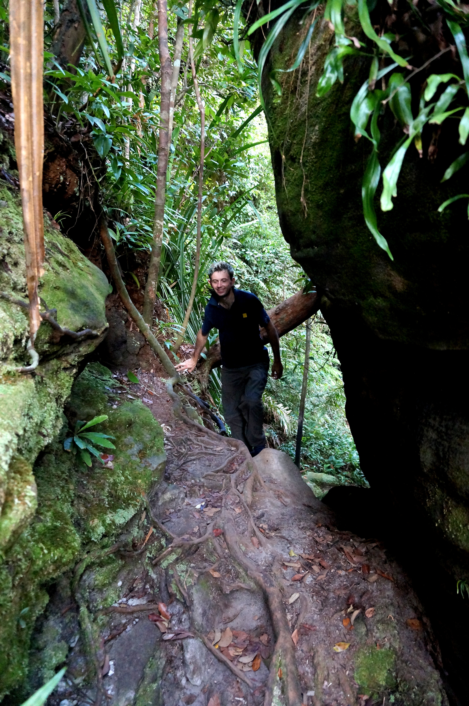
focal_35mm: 24
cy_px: 353
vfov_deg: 73.8
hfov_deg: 53.0
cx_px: 234
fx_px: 470
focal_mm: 16
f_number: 3.5
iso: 3200
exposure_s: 1/80
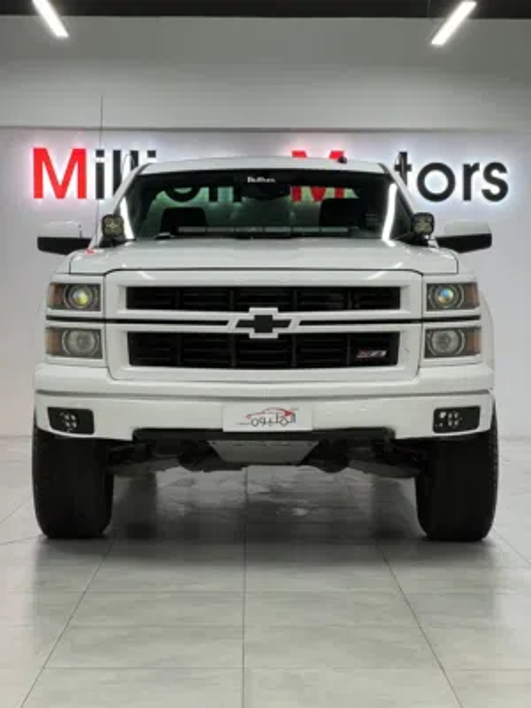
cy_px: 354
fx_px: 1575
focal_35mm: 77
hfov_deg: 19.1
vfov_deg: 25.3
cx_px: 266
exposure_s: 1/60
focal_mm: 9
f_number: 2.8
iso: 400
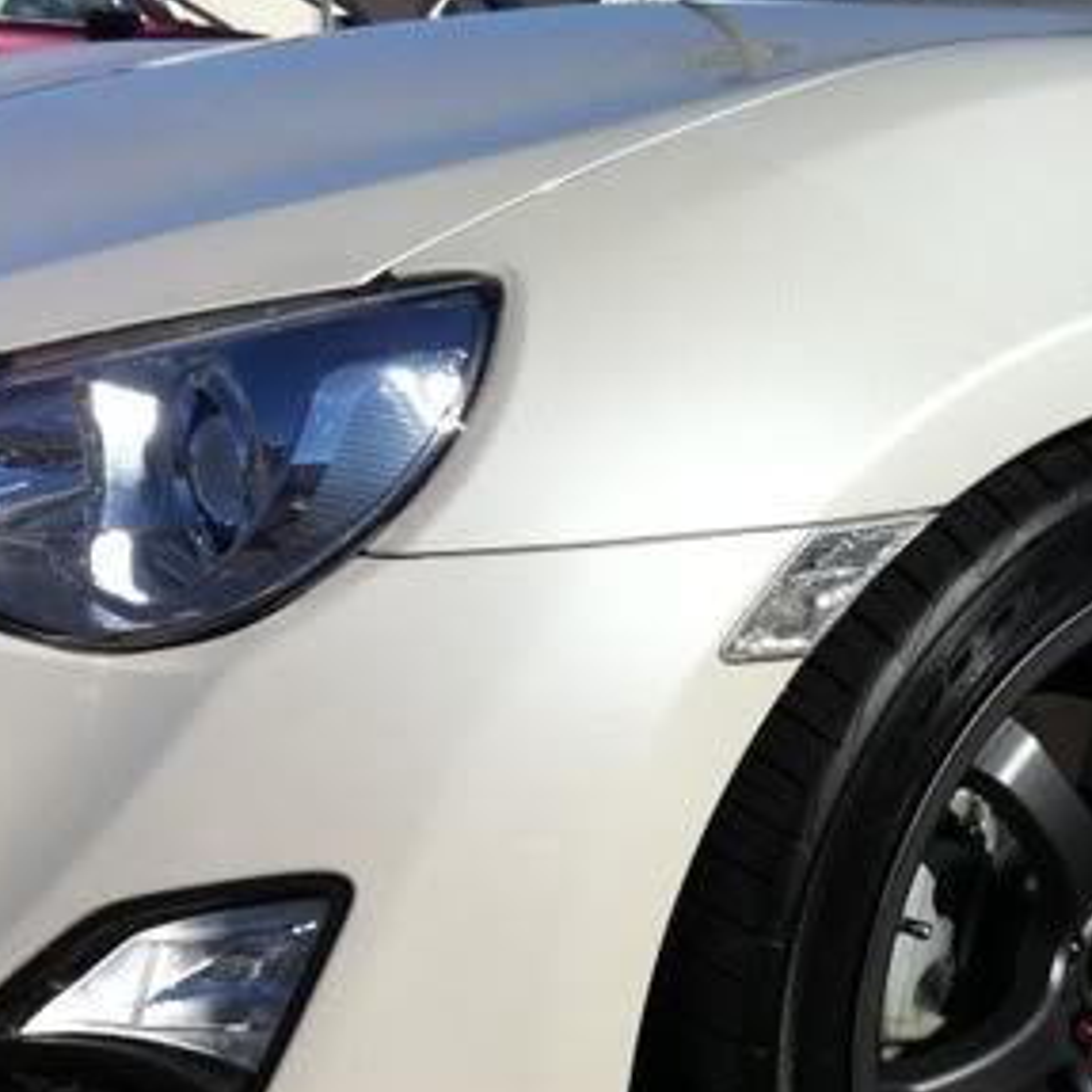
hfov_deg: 24.5
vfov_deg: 24.7
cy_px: 826
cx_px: 925
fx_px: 2463
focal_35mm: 69
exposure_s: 1/3016
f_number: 2.8
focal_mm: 3.9
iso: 80
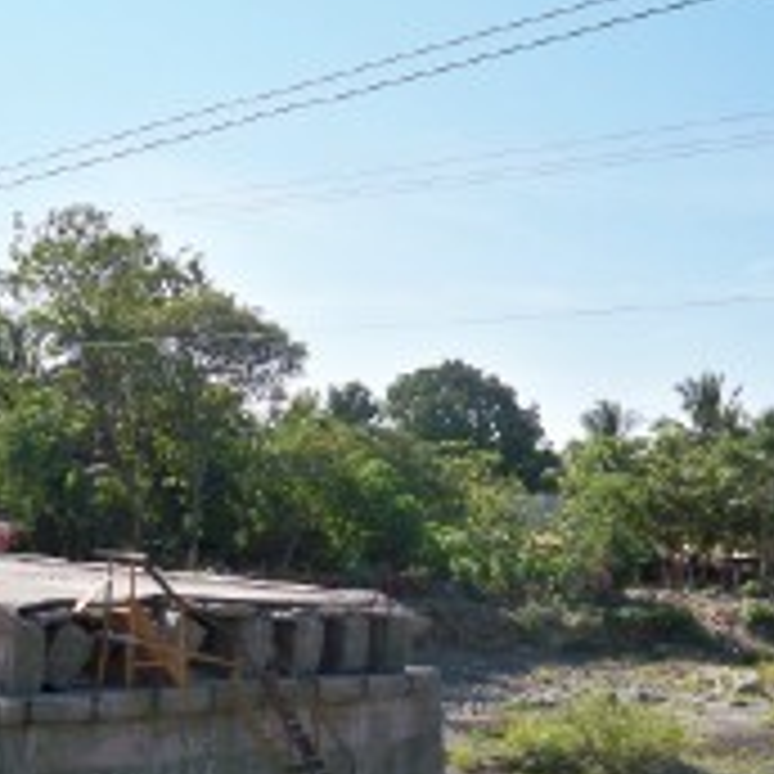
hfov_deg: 24.0
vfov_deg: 23.8
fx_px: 1821
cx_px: 360
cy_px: 549
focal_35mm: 72
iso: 125
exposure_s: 1/500
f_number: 4.7
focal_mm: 6.3
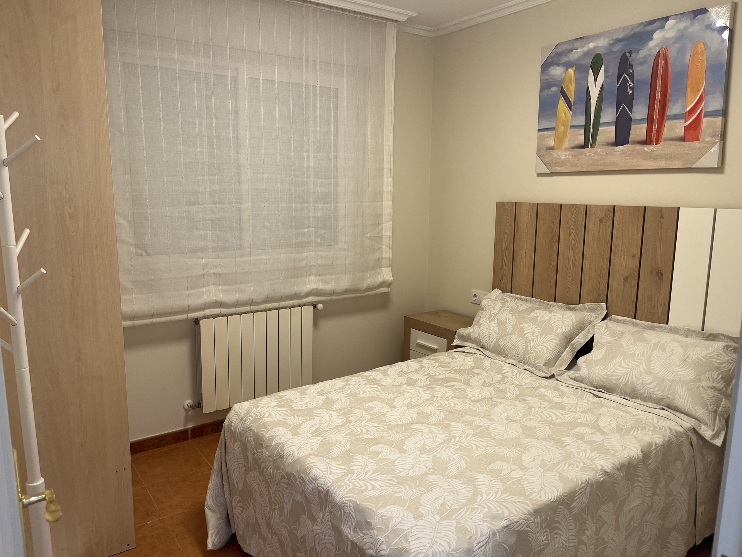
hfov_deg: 67.3
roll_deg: -0.6
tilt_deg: -10.3
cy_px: 278
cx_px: 371
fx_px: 557
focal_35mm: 26
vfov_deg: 53.1
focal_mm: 5.1
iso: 80
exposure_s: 1/100
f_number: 1.6
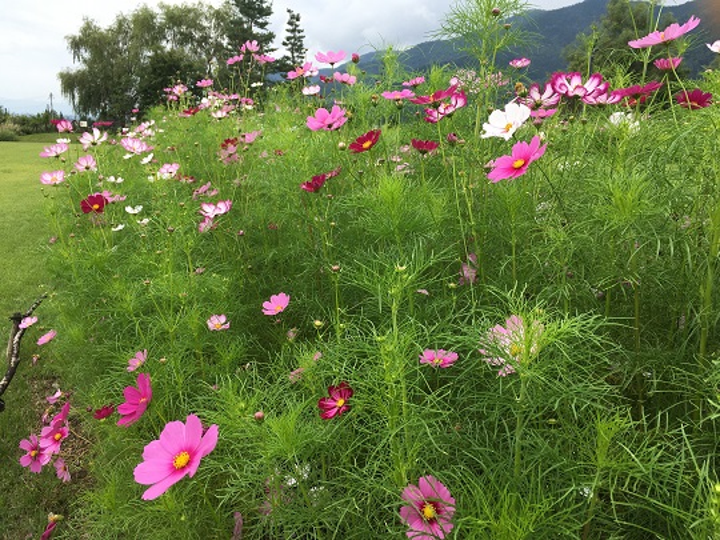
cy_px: 270
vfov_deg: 48.2
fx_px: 603
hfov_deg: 61.7
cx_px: 360
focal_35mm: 29
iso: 25
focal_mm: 4.15
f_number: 2.2
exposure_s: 1/657
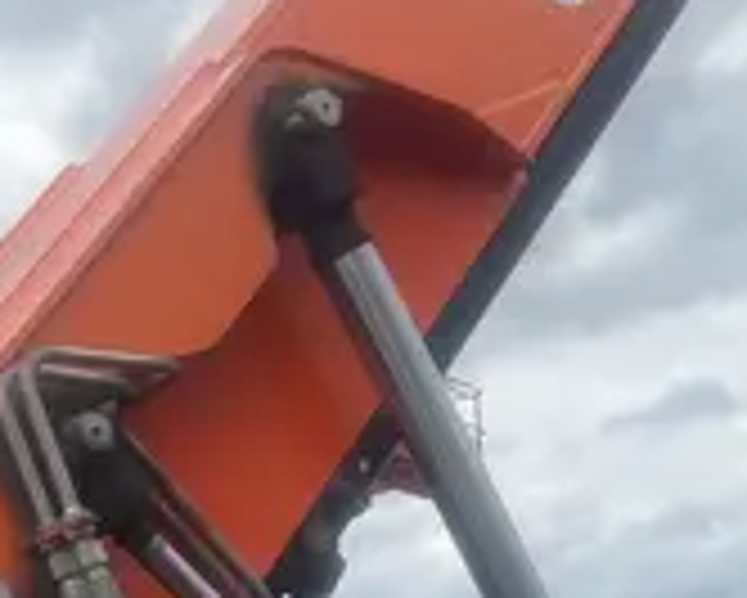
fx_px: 1858
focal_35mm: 84
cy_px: 906
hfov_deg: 22.5
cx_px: 554
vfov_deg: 16.6
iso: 50
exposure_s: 1/2632
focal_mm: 5.1
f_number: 1.6
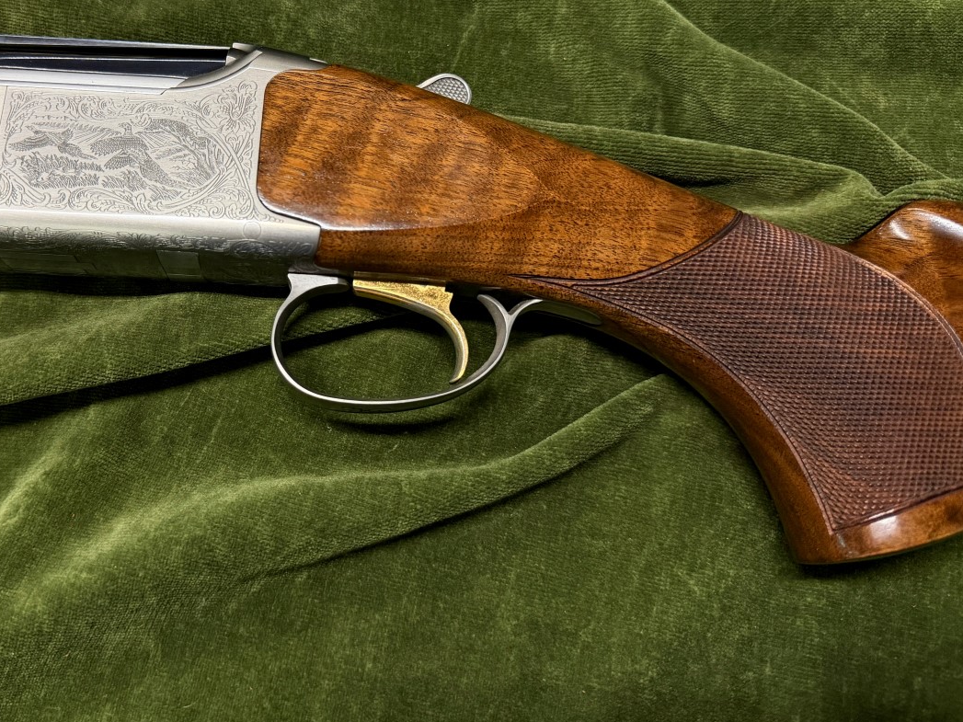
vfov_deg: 42.4
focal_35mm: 33
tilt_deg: -70.7
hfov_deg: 54.2
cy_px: 246
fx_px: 918
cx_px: 317
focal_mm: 6.76
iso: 400
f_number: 1.78
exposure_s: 1/50
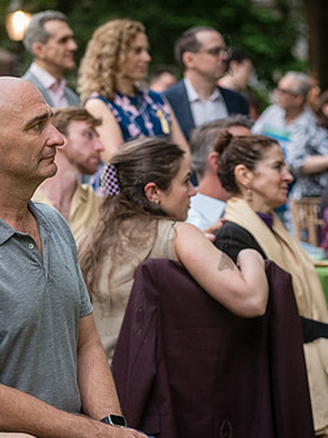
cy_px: 246
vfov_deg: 10.2
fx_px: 2453
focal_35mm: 194
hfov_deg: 7.6
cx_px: -66
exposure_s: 1/250
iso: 2000
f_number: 4.5
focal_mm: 105
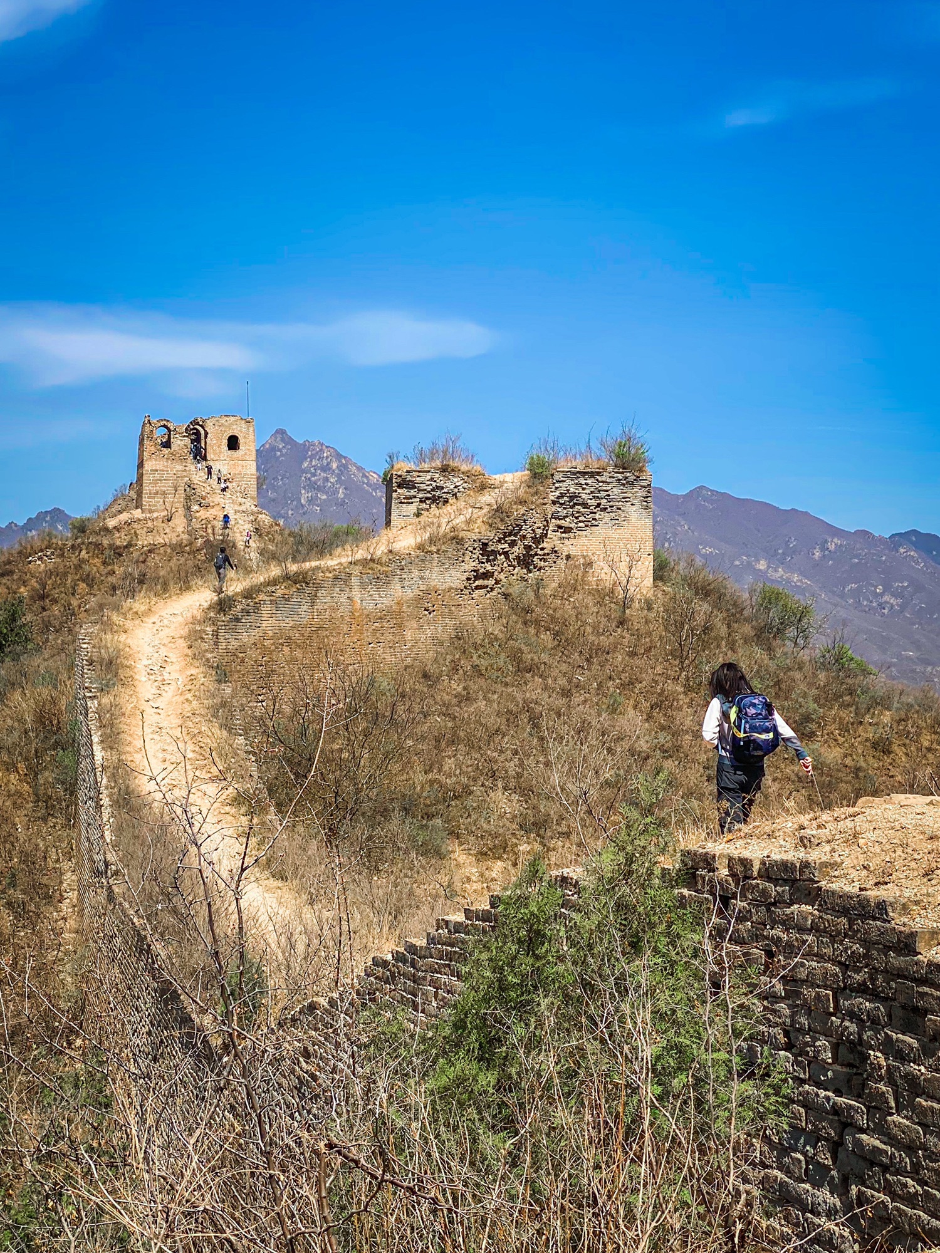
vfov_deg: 36.8
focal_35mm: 52
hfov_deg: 28.0
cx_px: 470
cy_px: 626
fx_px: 1883
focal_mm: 6
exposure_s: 1/1600
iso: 20
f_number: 2
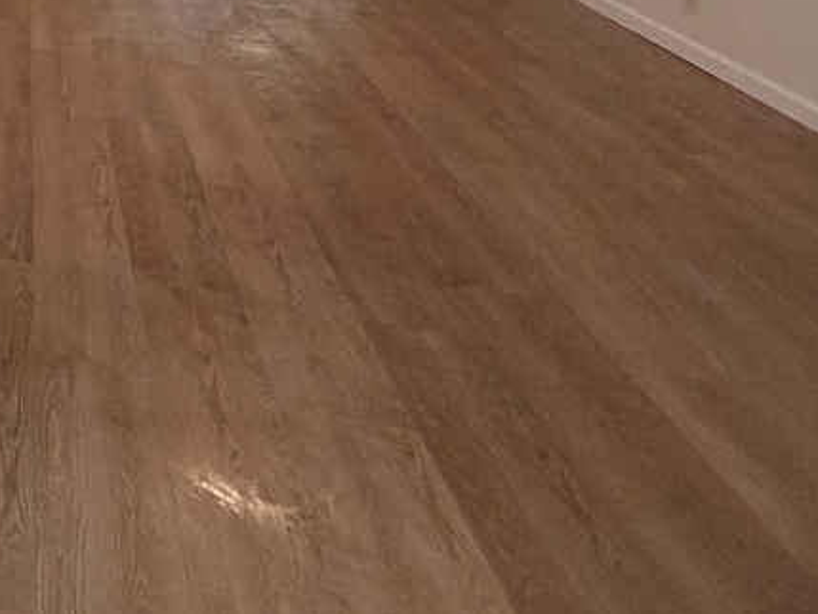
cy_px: -236
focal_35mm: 47
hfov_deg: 25.9
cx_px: -488
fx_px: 1111
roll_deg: +2.1
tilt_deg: -2.3
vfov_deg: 25.4
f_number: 2.2
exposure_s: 1/120
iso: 160
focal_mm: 2.22
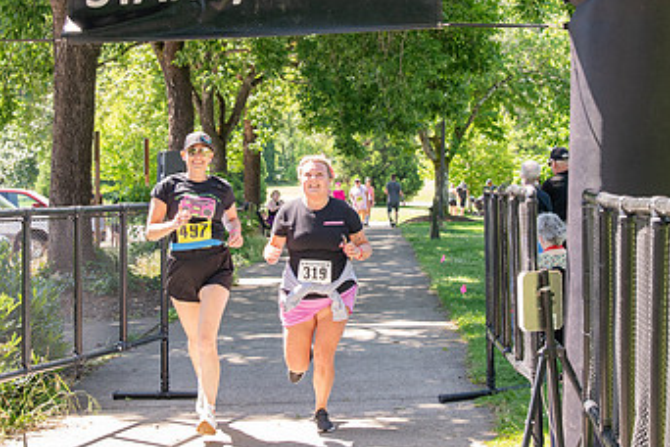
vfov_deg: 17.4
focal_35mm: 78
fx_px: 1452
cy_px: 122
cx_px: 331
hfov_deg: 26.0
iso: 500
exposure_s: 1/400
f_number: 4
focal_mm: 31
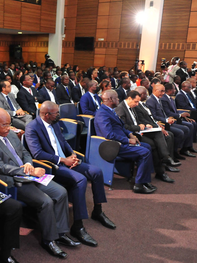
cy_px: 133
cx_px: 15
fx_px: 311
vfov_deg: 45.8
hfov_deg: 33.1
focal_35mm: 41
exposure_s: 1/200
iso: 4000
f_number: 3.2
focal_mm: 28
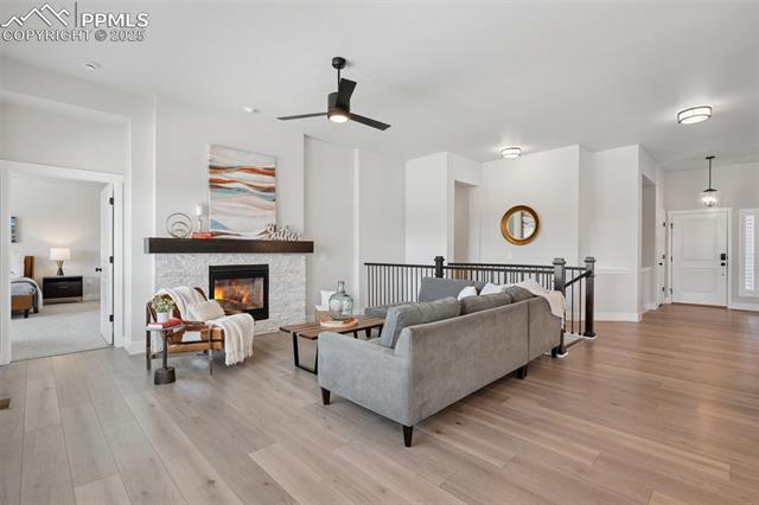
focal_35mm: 17
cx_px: 380
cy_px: 252
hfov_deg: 93.3
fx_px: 358
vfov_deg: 70.4
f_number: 10
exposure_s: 1/2.5
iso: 160
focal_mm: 17
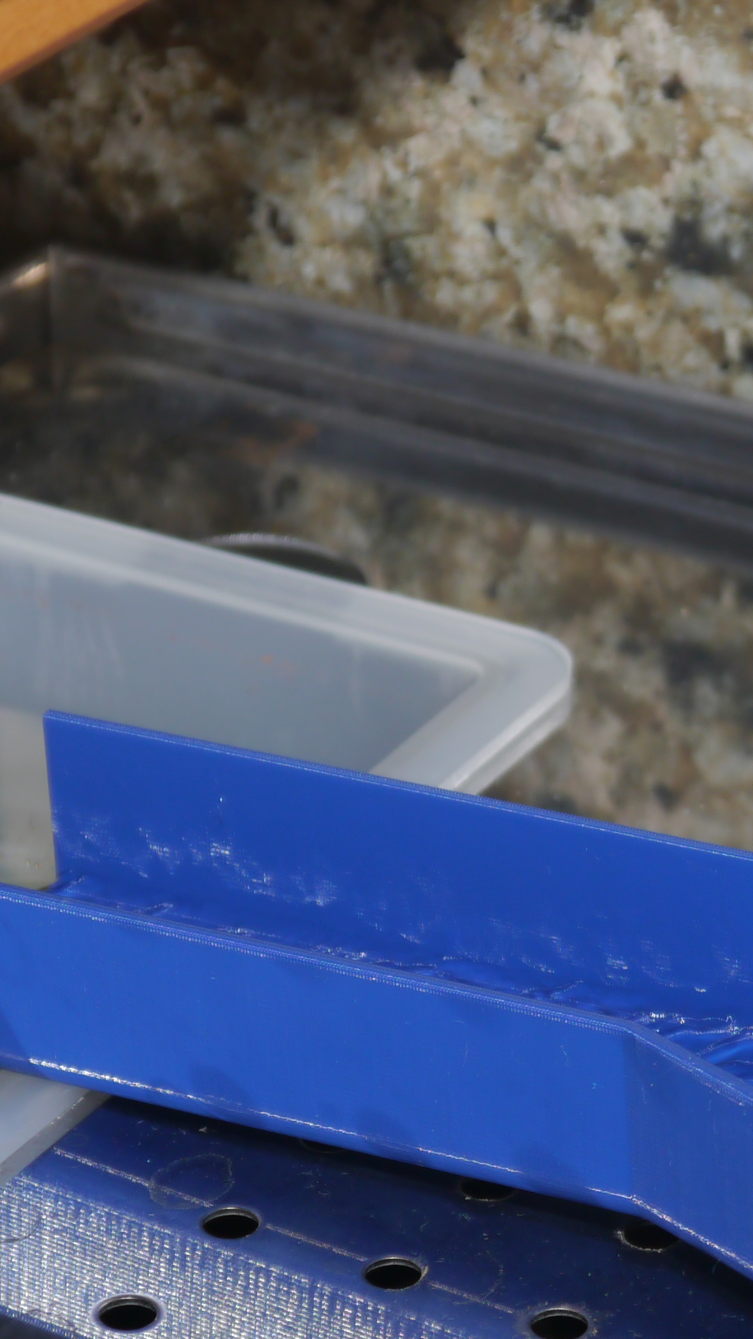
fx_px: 7101
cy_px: 630
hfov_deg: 6.0
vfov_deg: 10.8
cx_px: 801
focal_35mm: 200
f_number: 5.6
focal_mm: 42
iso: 160
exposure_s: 1/60
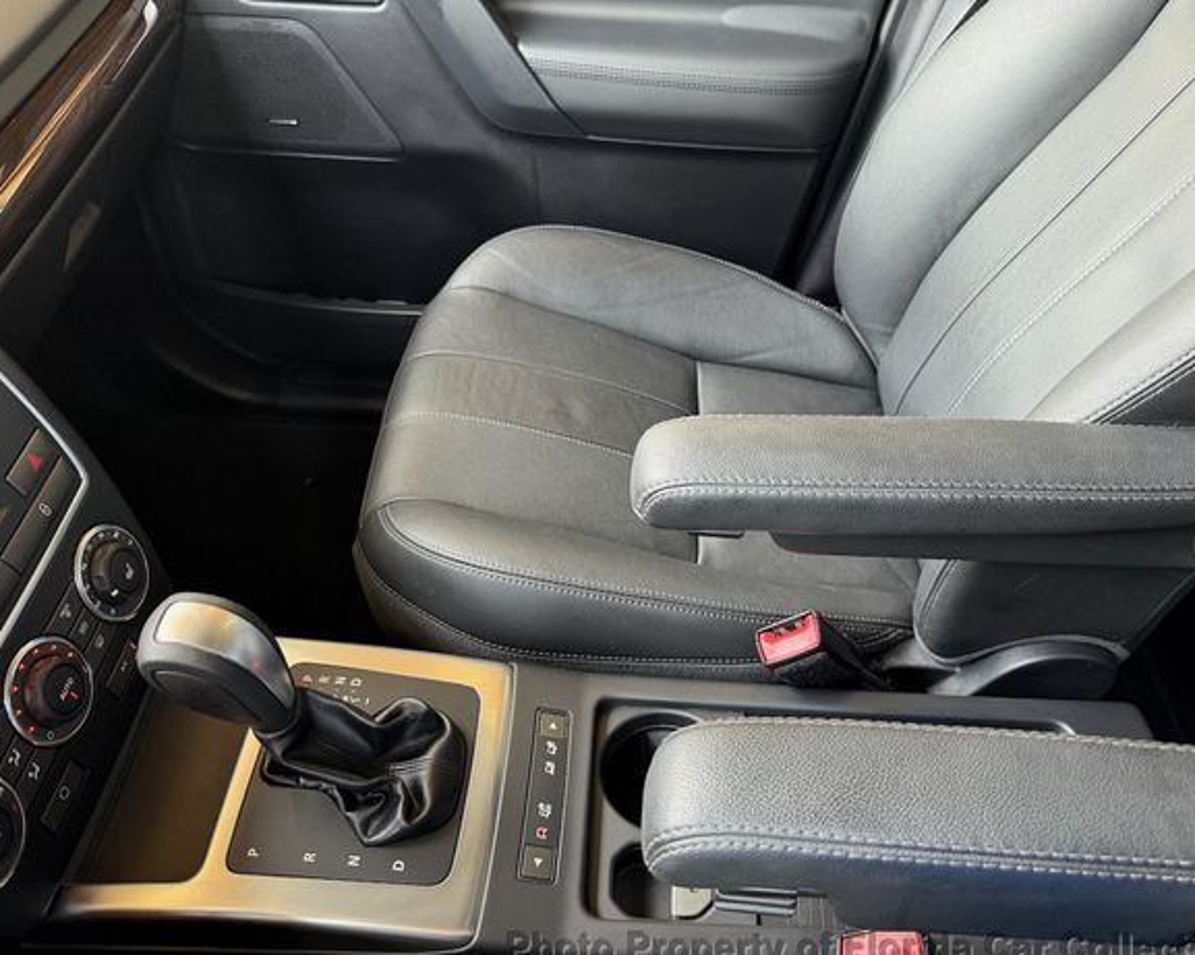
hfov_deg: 65.9
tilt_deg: -45.8
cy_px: 495
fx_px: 919
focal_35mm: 26
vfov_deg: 54.9
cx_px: 650
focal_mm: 6.76
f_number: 1.78
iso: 250
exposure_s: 1/60
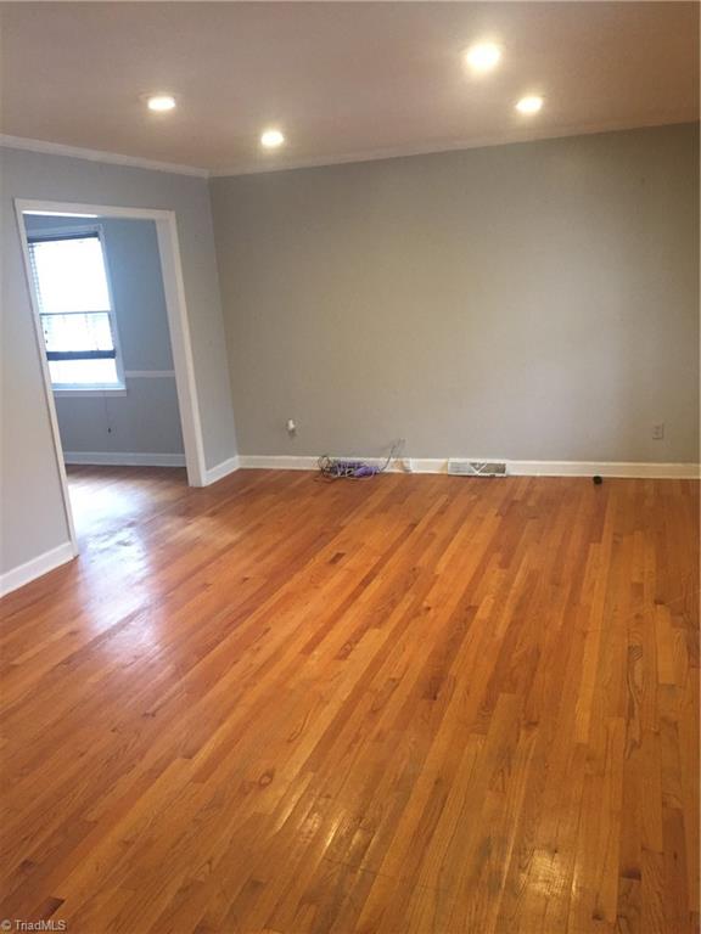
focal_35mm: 29
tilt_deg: -12.0
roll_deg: +4.2
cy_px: 467
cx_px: 350
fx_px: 783
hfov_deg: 48.2
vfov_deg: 61.7
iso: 125
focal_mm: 4.15
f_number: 2.2
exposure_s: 1/30
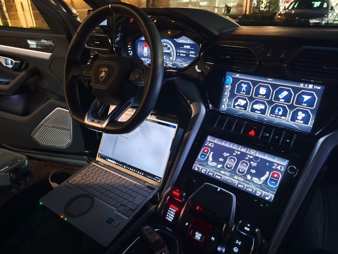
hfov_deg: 73.9
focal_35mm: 23
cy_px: 127
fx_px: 225
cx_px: 169
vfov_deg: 58.9
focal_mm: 6.57
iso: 5000
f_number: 1.6
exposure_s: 1/10
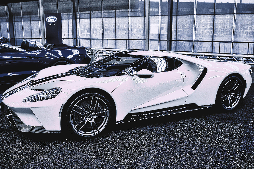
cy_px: 84
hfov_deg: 54.4
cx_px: 127
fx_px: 247
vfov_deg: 37.9
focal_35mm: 35
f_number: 2.8
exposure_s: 1/40
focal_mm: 35
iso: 640
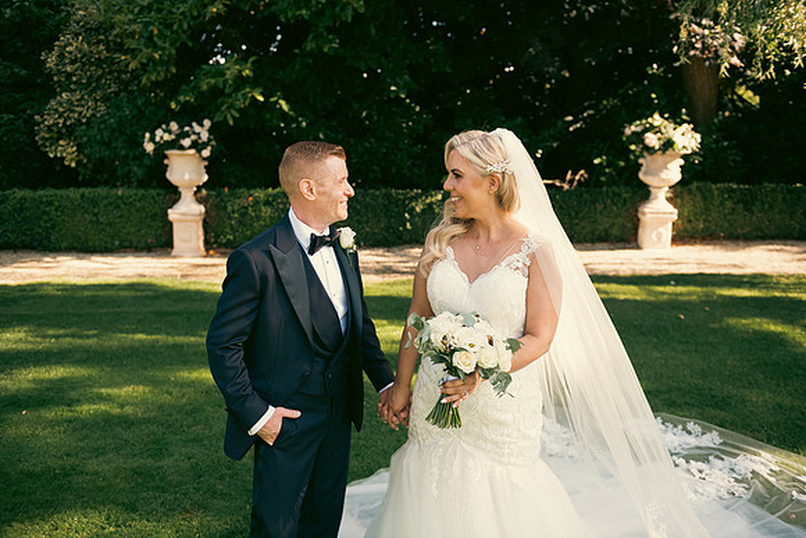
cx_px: 403
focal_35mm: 34
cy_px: 269
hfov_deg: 55.8
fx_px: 761
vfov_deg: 38.9
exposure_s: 1/400
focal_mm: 34
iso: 200
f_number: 3.5
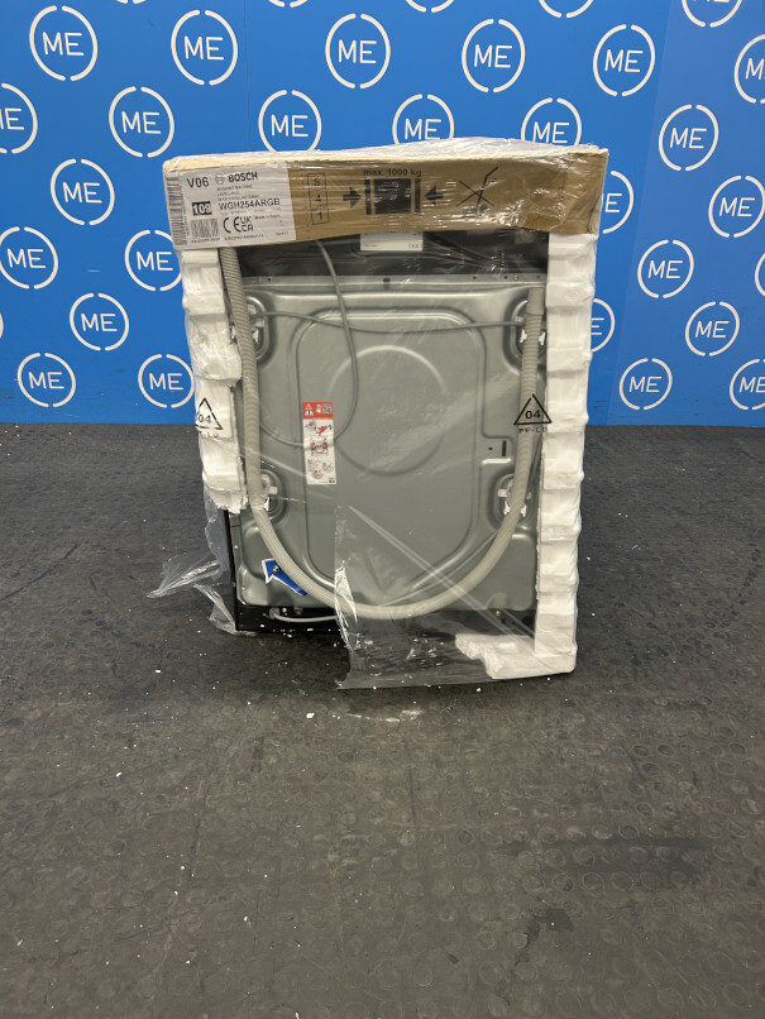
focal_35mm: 26
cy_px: 510
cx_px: 382
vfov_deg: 67.3
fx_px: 766
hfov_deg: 53.1
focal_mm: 5.7
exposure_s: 1/50
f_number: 1.5
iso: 100
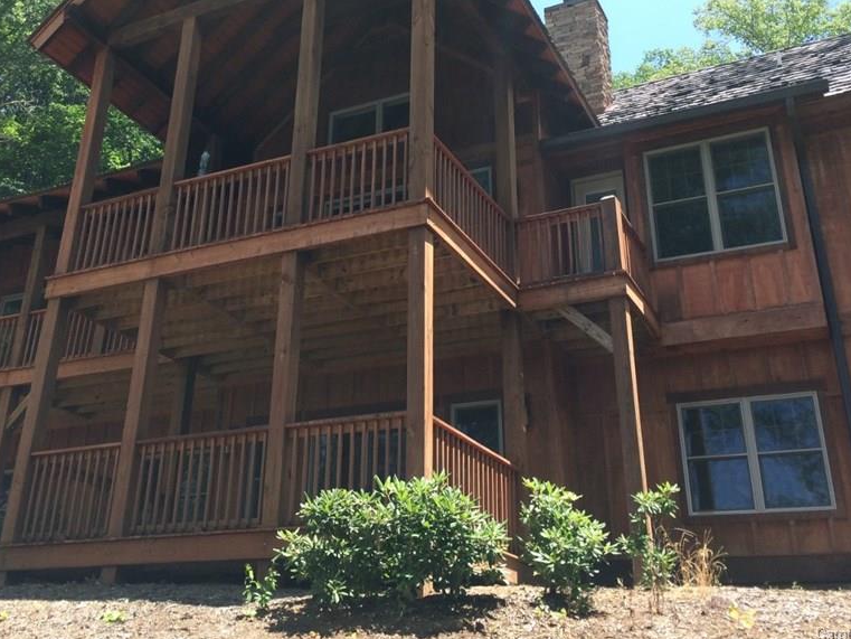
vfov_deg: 36.5
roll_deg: -1.7
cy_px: 214
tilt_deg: +25.9
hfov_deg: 47.7
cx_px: 371
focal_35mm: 39
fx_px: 959
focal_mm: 4.15
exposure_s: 1/595
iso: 32
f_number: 2.2
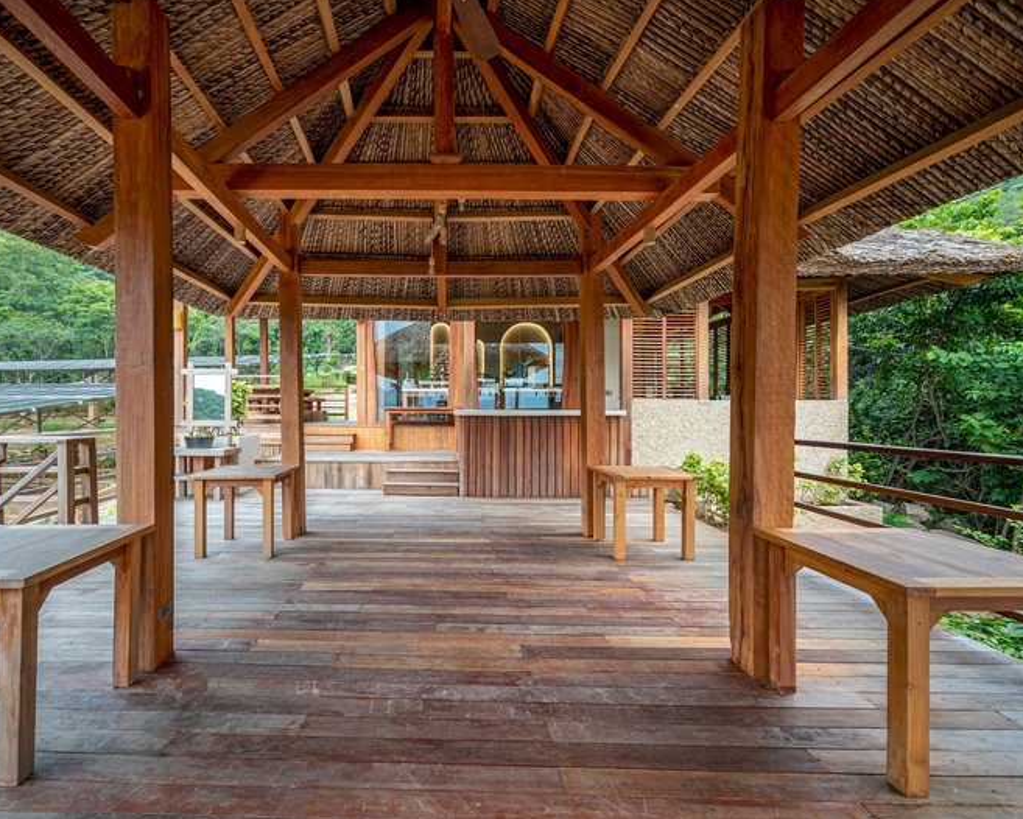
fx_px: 485
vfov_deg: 80.4
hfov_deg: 92.4
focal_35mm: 16
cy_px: 406
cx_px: 431
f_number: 9
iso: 100
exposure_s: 1/6
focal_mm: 14
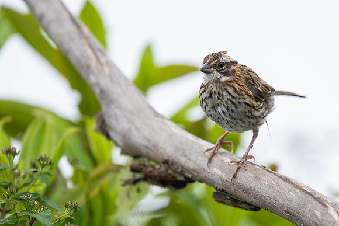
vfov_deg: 1.5
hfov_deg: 2.3
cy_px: 147
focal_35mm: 897
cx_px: 230
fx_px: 8445
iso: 64
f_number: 4
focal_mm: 560
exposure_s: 1/400
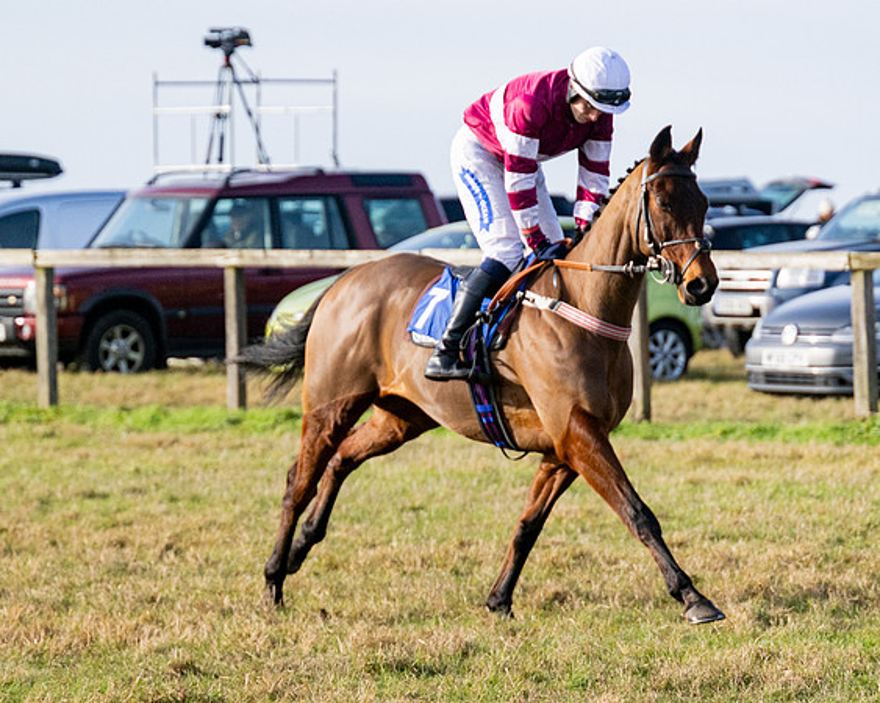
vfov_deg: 5.6
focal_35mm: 278
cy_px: 375
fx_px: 7225
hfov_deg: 7.0
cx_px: 602
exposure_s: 1/4000
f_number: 4
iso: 400
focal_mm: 125
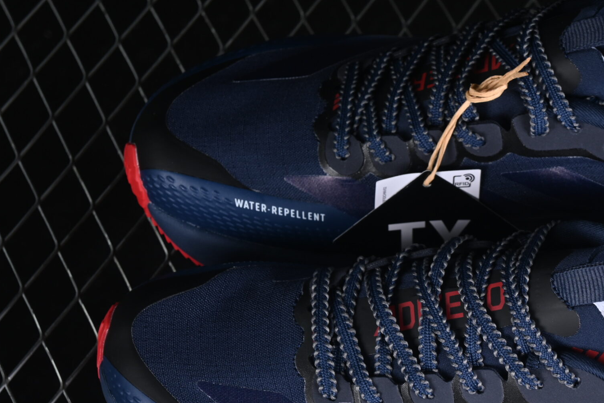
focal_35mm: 127
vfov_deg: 10.8
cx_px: 506
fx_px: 2131
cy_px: 302
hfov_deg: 16.0
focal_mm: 50
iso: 160
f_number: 6.3
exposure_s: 1/60
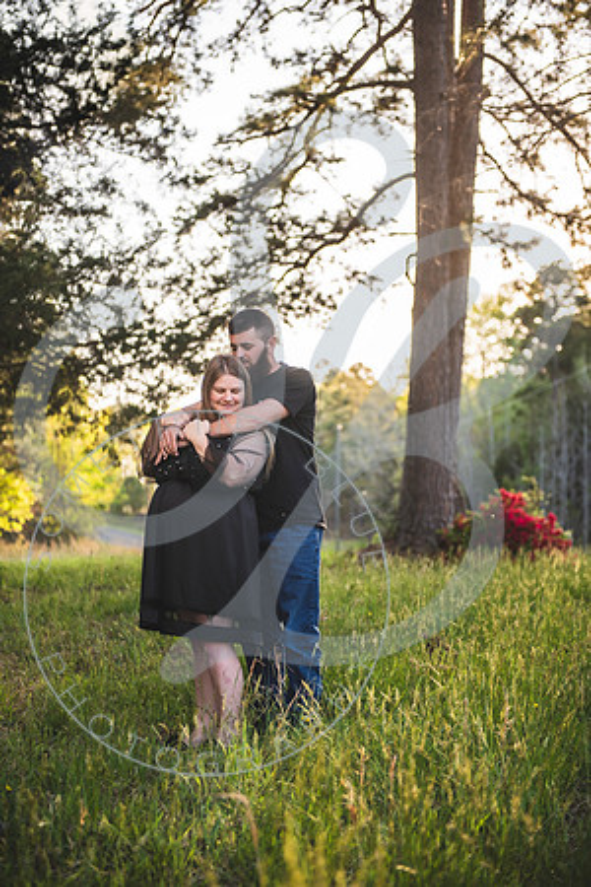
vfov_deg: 34.5
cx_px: 296
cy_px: 444
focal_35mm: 58
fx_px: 1428
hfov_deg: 23.4
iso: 100
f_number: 2.8
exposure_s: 1/320
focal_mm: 58
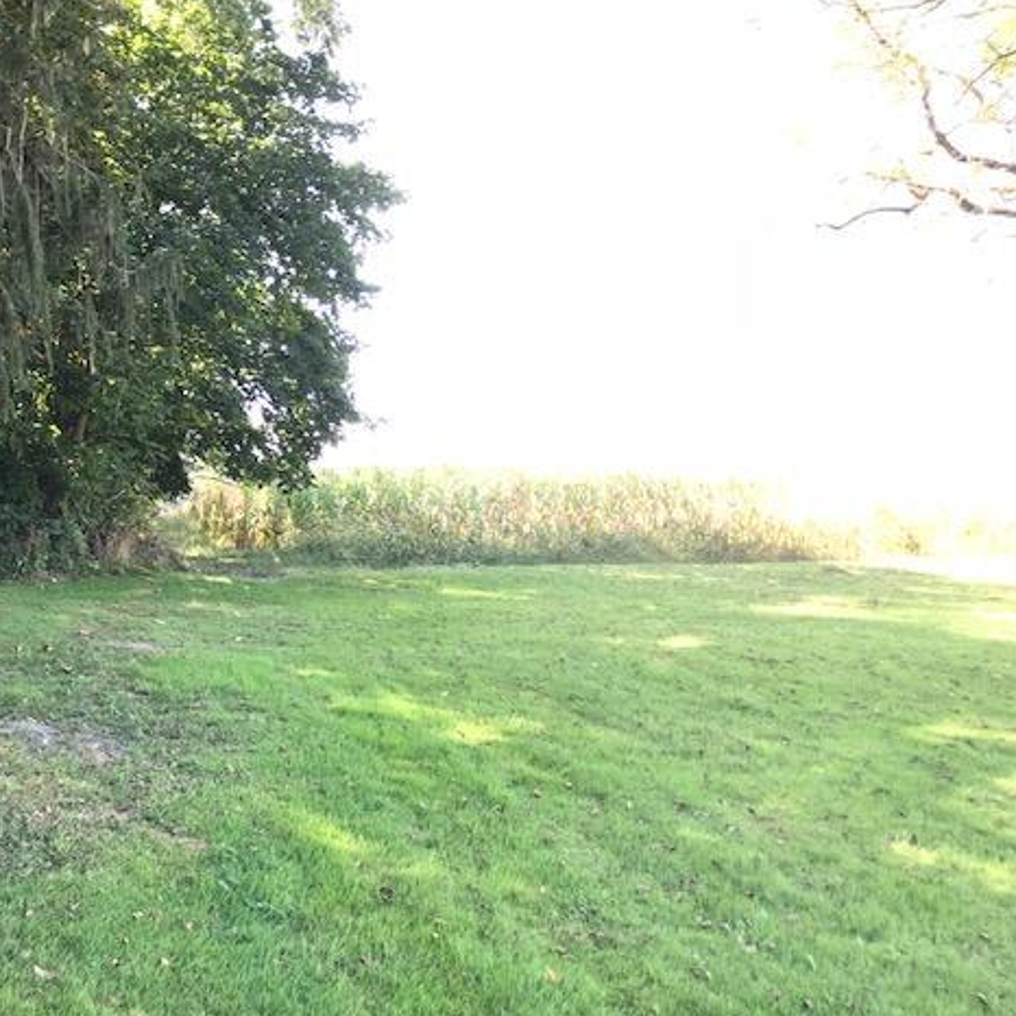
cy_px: 501
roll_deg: +1.0
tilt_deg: +1.3
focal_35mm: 34
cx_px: 325
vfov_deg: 48.4
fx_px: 1129
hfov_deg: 47.5
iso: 20
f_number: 1.8
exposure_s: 1/91
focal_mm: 3.99
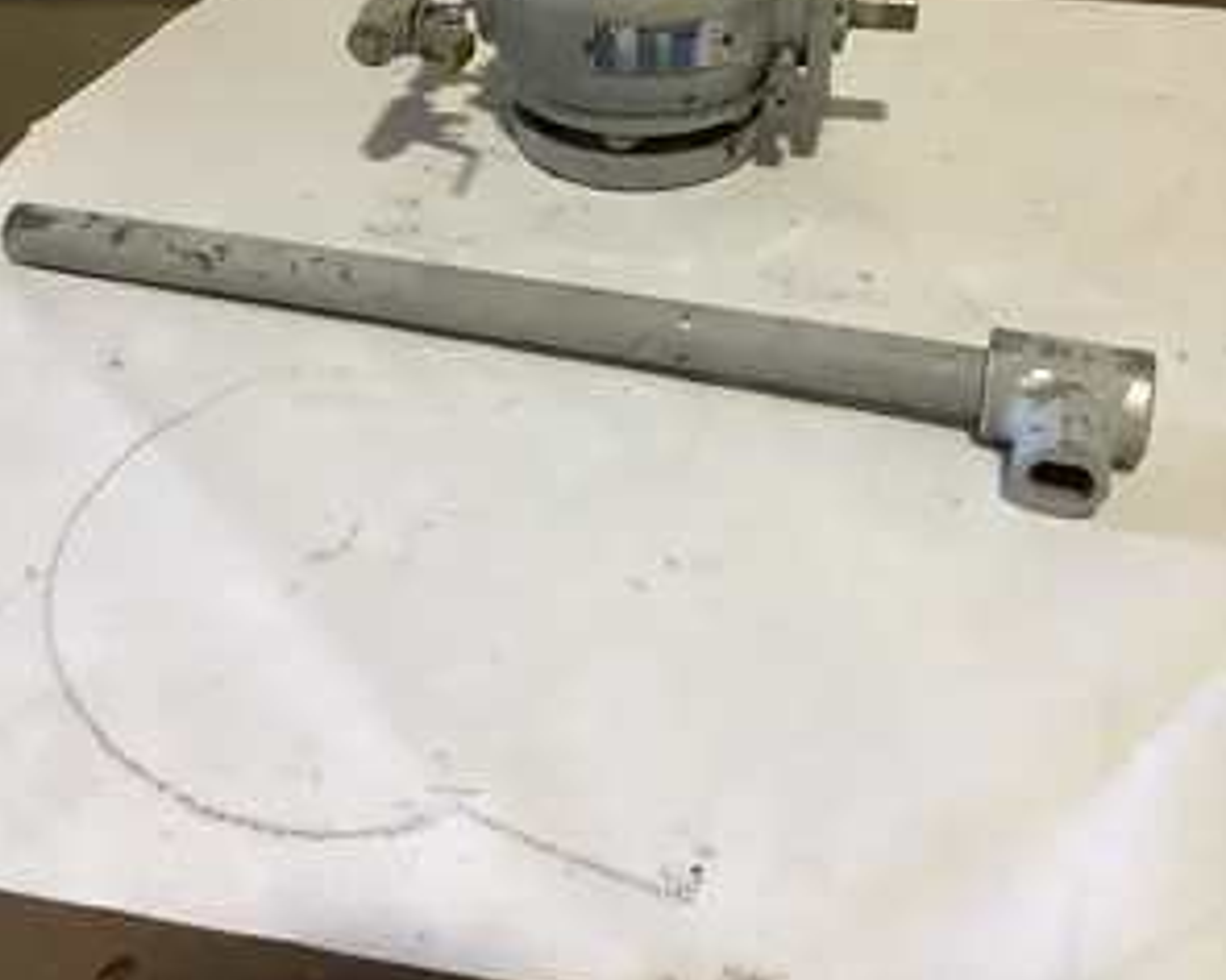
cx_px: 615
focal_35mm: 41
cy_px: 166
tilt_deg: -30.2
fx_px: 1488
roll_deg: +2.4
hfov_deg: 44.8
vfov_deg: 35.1
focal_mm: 3.3
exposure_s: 1/60
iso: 200
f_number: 2.4
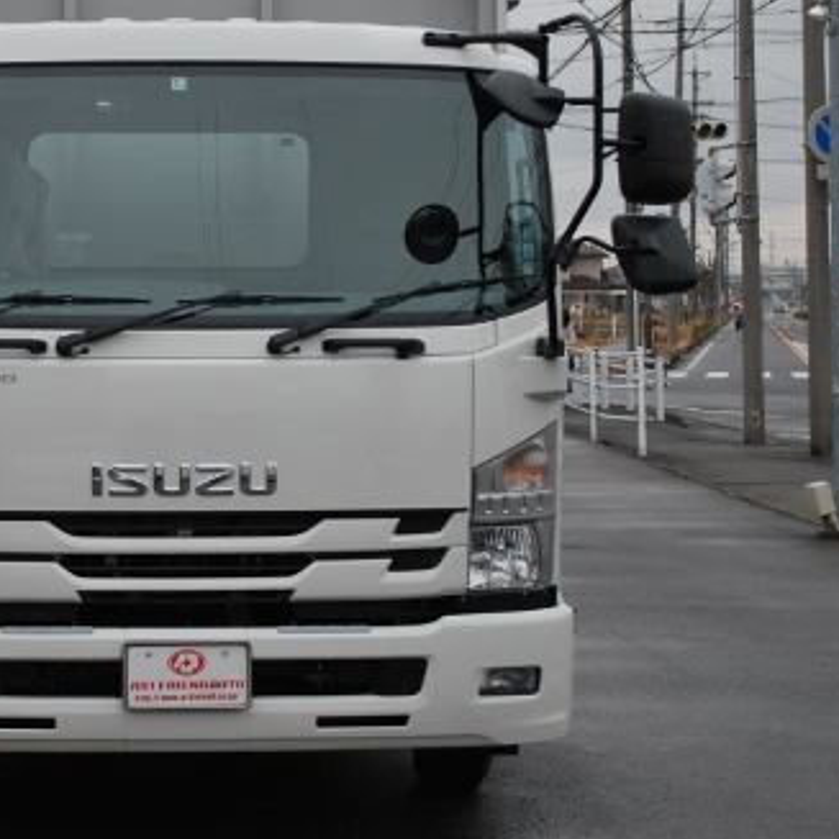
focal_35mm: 85
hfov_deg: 20.2
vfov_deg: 20.4
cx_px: 174
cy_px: 300
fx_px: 2331
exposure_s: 1/320
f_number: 5
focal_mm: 34
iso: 200
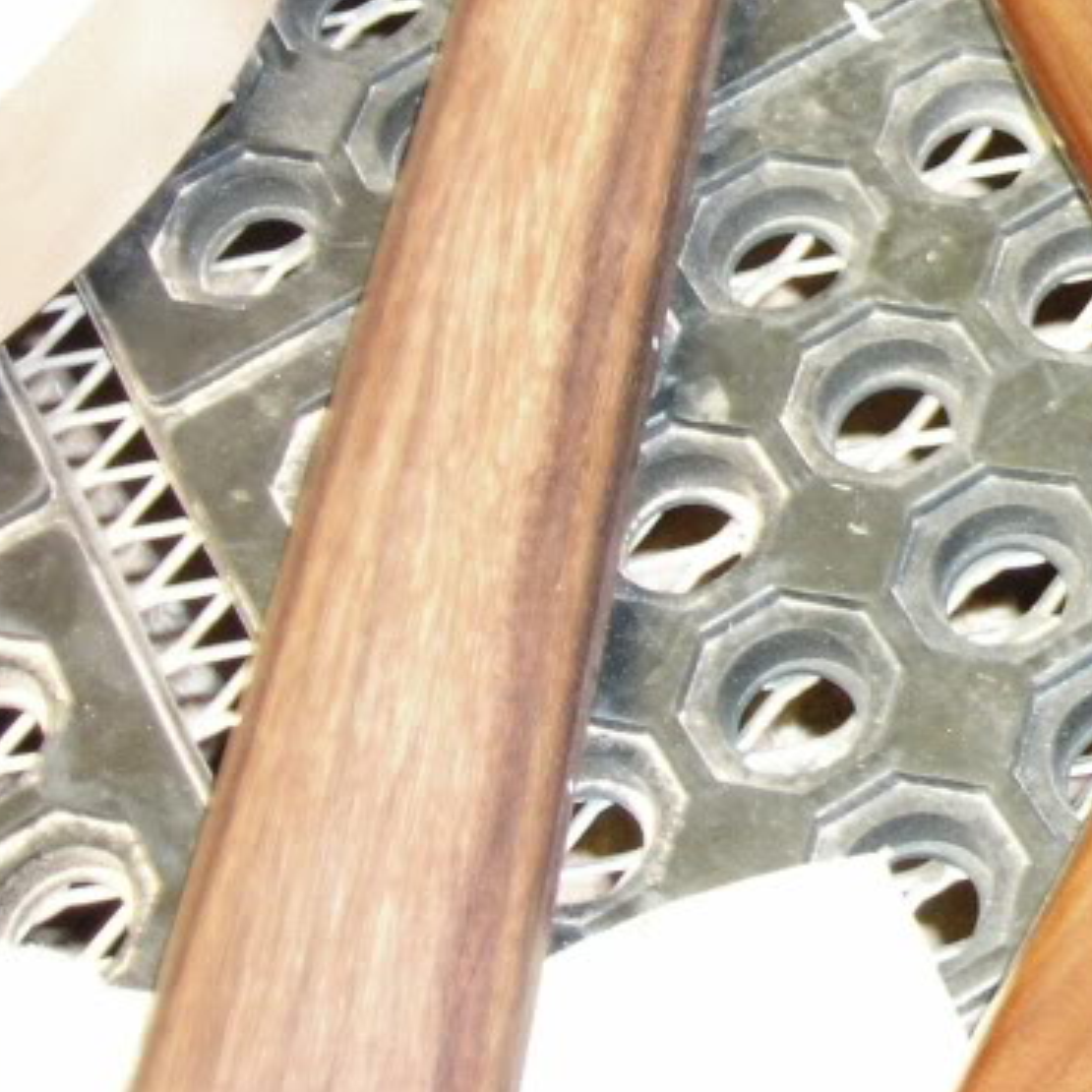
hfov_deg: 17.4
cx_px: 1464
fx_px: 3319
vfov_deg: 18.3
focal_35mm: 93
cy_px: 41
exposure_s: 1/12
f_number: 3.2
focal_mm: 6.3
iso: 200
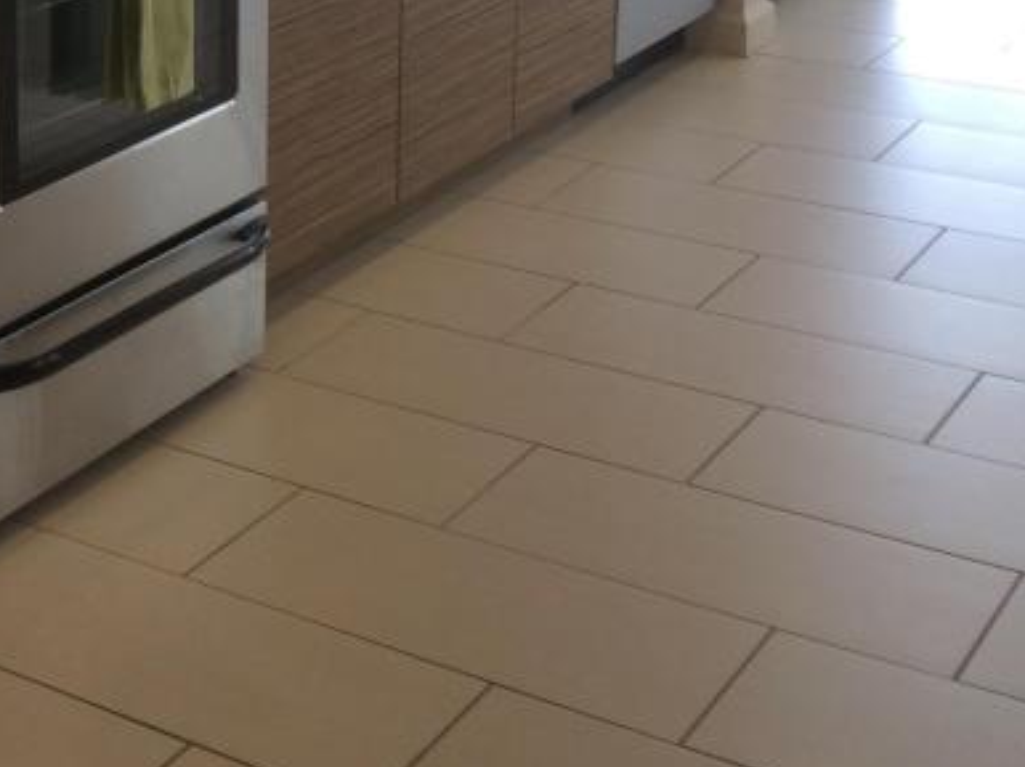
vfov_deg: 18.2
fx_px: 2279
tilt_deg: -9.9
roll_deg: +2.3
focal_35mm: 77
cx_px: -112
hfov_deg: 23.7
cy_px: -135
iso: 40
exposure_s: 1/30
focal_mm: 4.15
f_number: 2.2
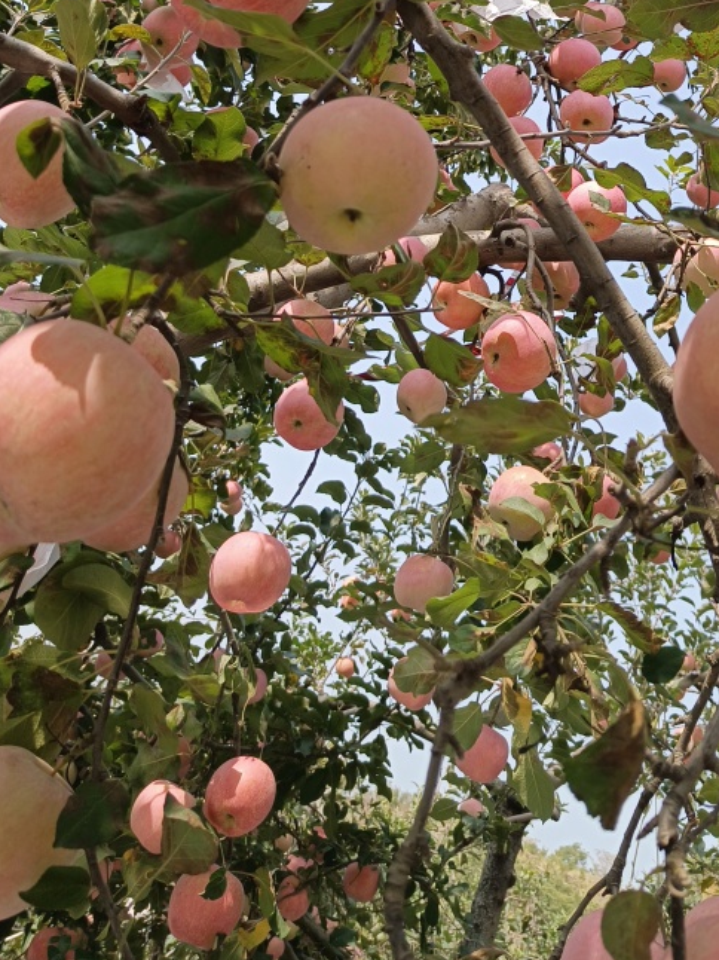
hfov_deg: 37.2
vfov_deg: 46.2
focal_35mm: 38
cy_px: 178
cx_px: 496
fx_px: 1053
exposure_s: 1/329
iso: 100
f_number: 16
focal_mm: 5.59
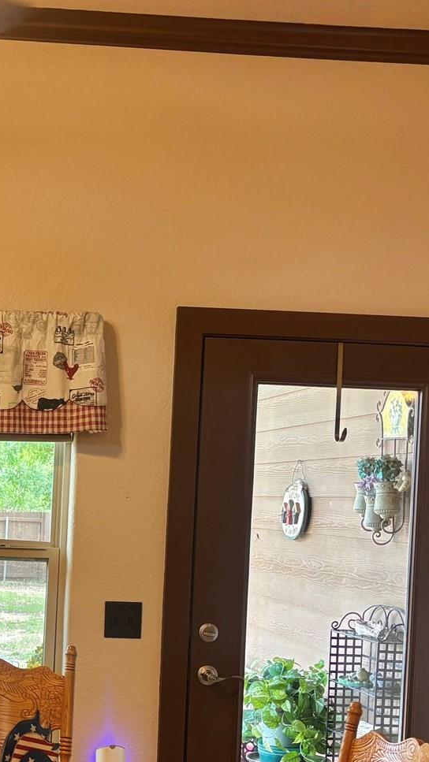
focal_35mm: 60
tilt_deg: -0.7
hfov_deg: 19.0
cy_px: 516
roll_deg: -2.2
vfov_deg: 34.5
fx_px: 1213
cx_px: -71
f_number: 1.6
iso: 80
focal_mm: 5.96
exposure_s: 1/60
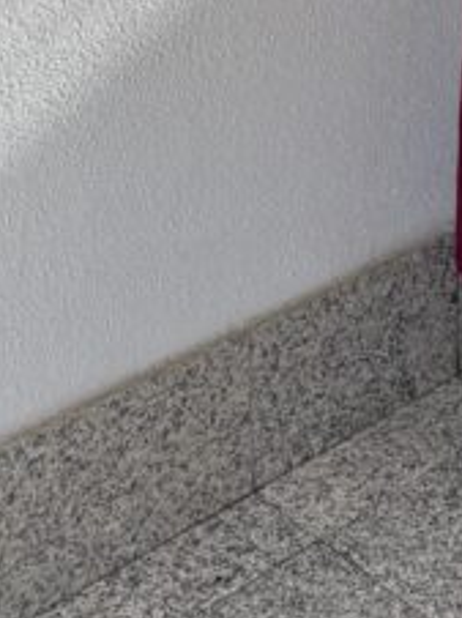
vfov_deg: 20.3
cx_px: 683
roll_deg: -1.7
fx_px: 1515
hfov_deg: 16.0
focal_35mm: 85
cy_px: -271
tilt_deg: -8.7
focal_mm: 6.76
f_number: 1.78
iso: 80
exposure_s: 1/549
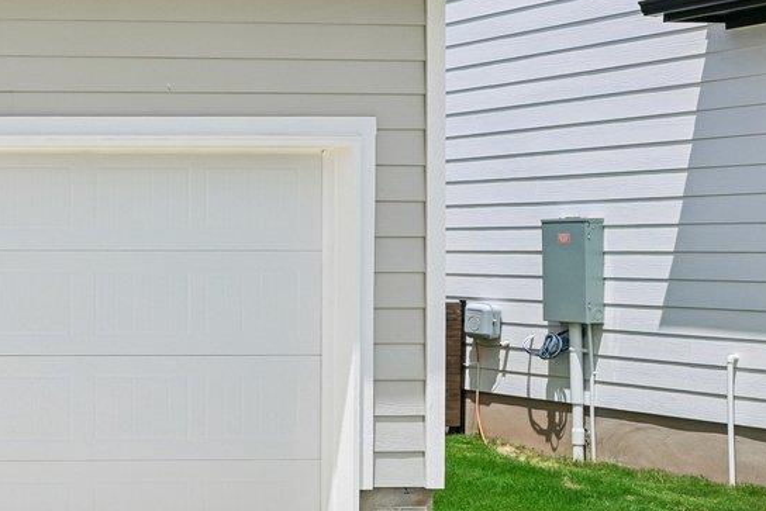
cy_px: 244
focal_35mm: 64
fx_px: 1362
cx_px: -567
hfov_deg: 21.8
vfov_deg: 21.3
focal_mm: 17
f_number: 6.7
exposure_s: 1/1000
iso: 100
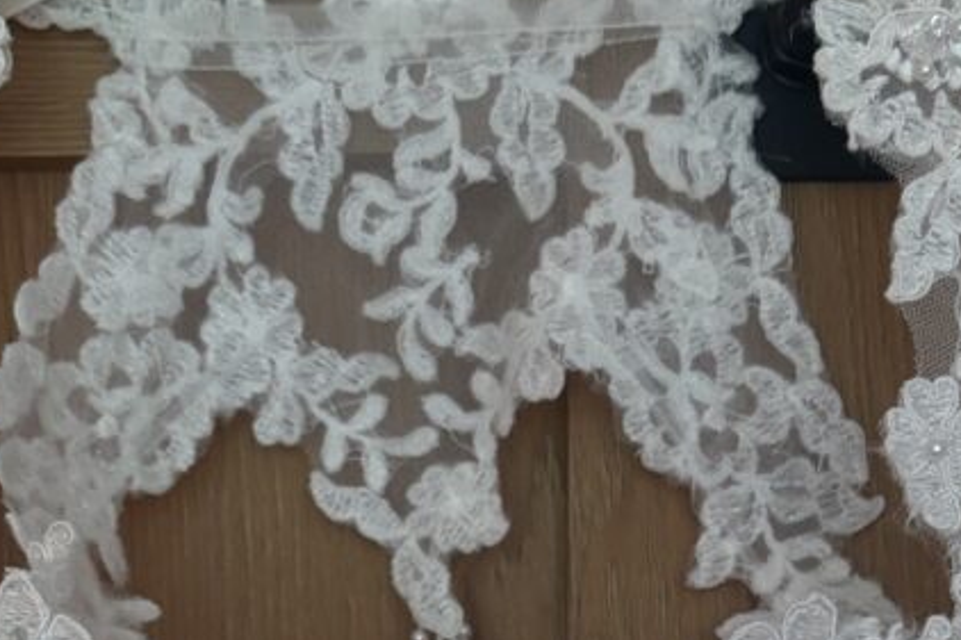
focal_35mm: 82
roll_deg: -0.1
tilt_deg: -1.3
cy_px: 927
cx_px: 476
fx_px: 2188
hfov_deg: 24.8
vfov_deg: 15.5
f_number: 1.6
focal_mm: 5.96
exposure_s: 1/33
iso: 500
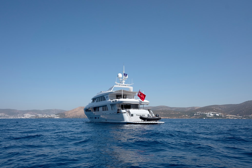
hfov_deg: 67.4
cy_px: 84
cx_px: 126
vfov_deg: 48.0
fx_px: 189
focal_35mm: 27
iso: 320
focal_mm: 18
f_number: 6.3
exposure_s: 1/1600
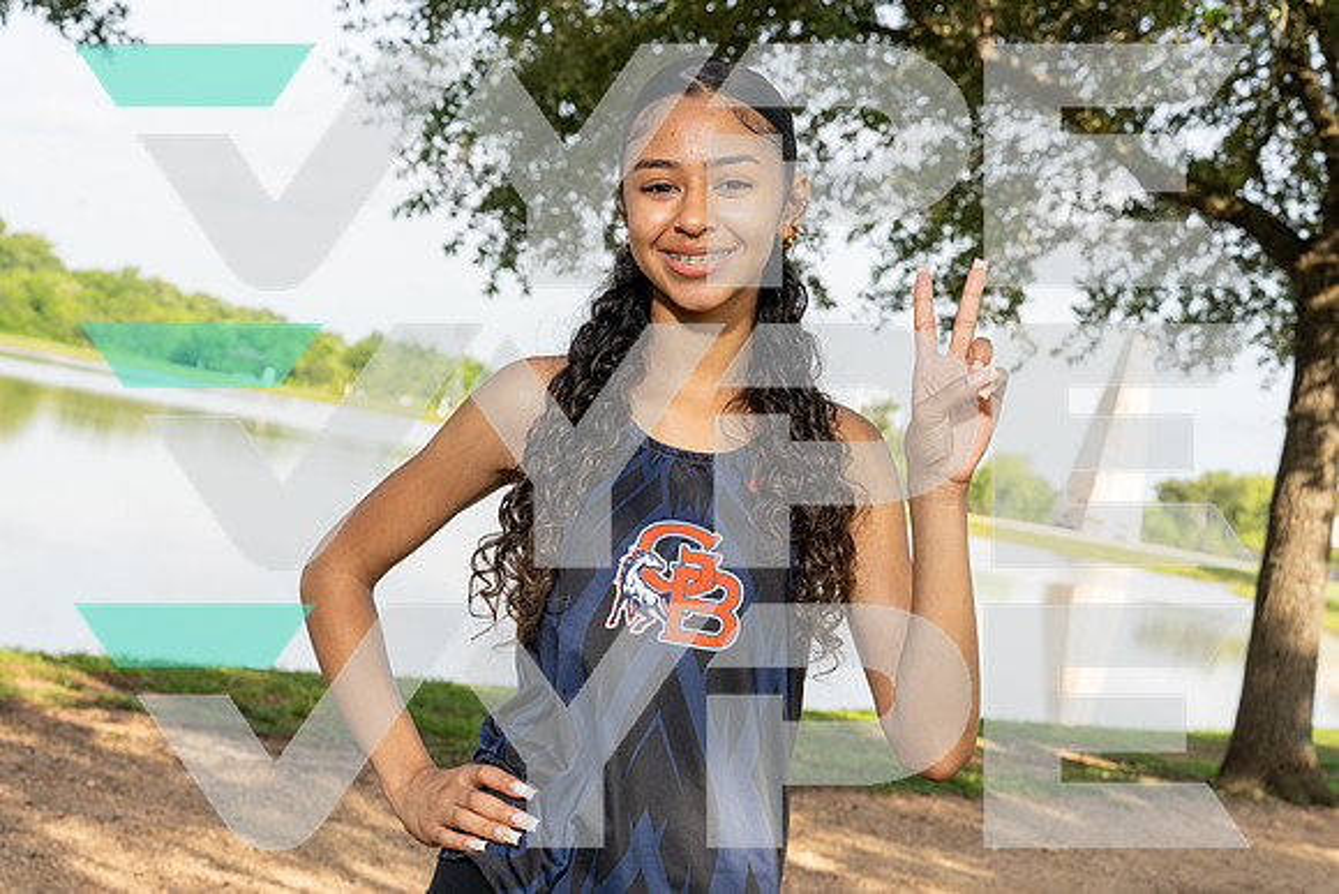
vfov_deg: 23.0
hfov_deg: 33.9
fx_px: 2195
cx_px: 670
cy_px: 447
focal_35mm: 59
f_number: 8
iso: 250
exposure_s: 1/250
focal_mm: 59
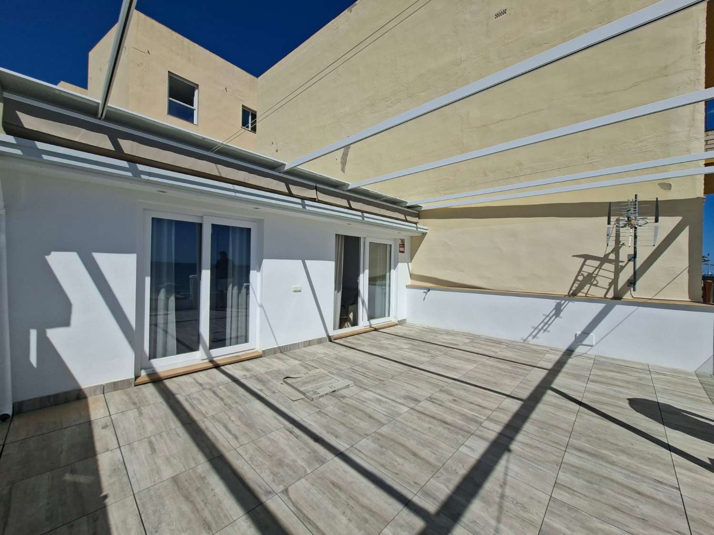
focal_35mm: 13
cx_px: 357
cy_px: 268
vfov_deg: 89.9
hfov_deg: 106.2
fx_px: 268
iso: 40
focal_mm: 1.74
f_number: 2.2
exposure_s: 1/2404
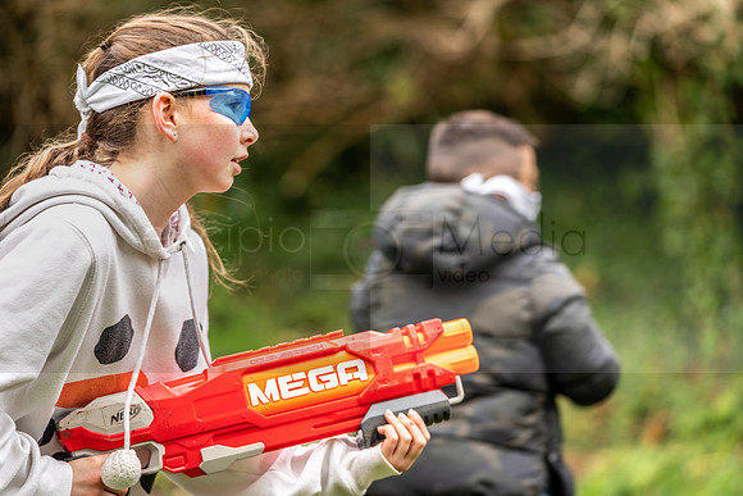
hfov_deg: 15.9
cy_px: 259
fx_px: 2655
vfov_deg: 10.7
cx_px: 392
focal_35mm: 129
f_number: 2.8
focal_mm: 122
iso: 125
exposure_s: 1/125
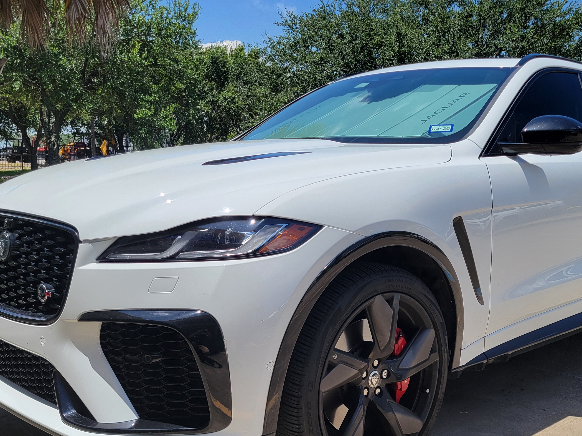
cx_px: 362
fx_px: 689
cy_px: 257
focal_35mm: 41
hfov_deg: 45.4
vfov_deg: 35.0
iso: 40
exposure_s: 1/2621
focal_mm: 5.4
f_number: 1.8
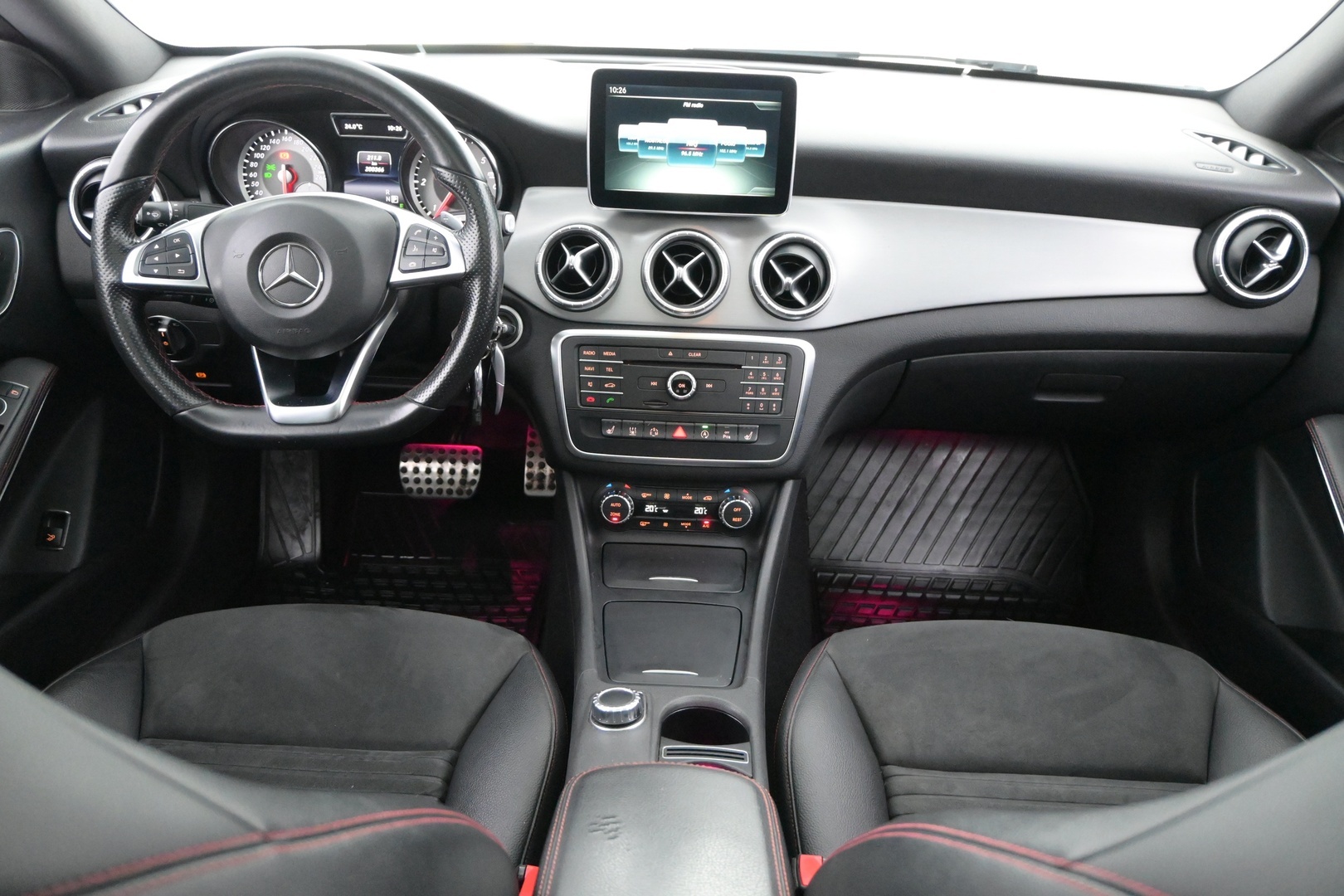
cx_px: 672
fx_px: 1120
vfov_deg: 43.6
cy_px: 448
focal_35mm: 30
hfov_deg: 61.9
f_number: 3.8
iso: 8000
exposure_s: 1/30
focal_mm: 20
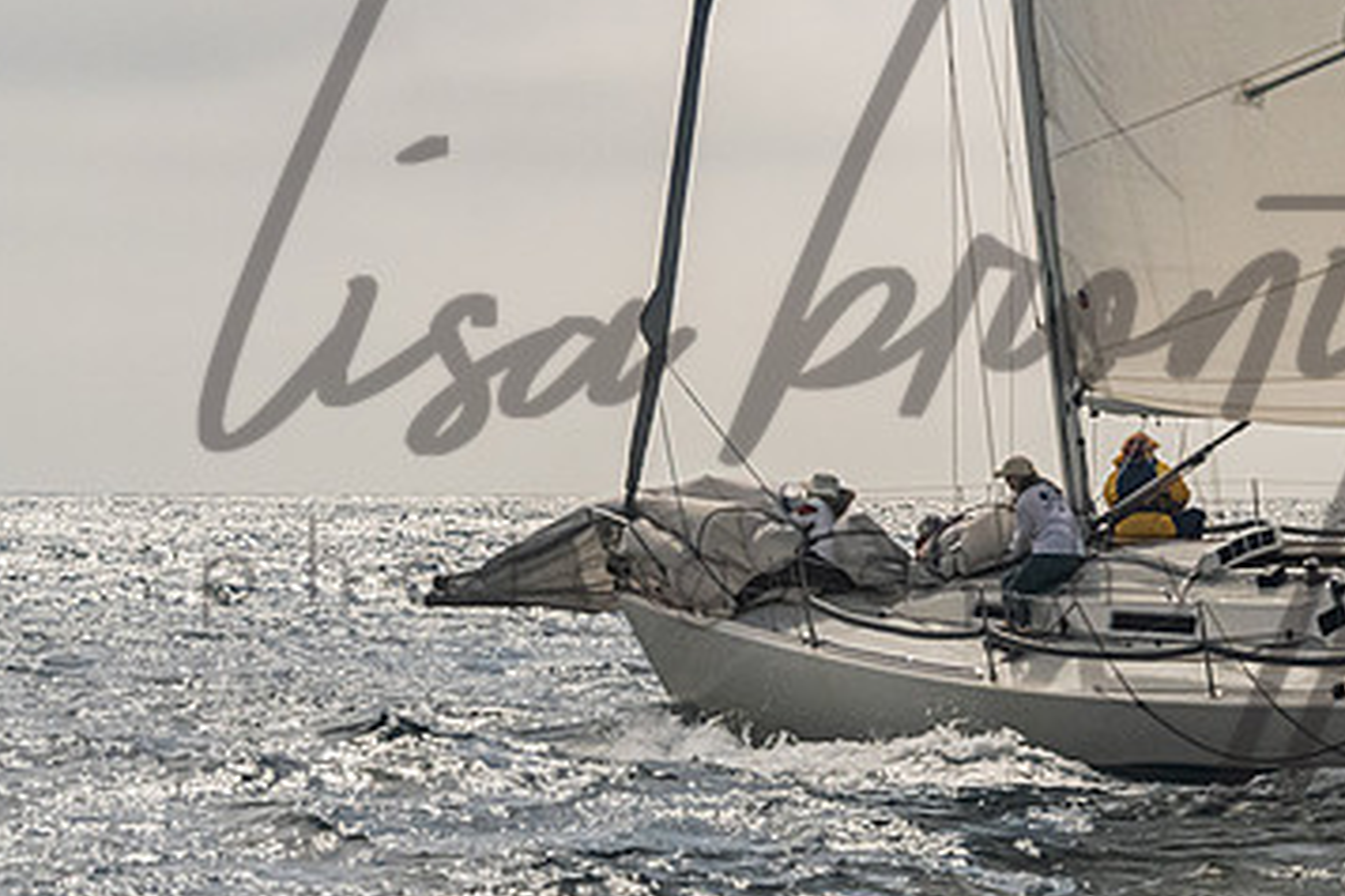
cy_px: 378
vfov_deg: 6.1
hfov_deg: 9.2
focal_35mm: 224
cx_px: 1152
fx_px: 8368
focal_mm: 105
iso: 2000
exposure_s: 1/8000
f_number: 10
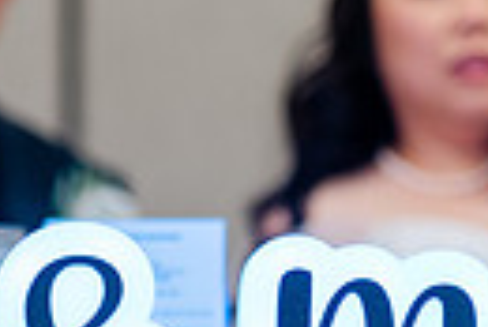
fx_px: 2158
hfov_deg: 12.8
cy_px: 323
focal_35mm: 159
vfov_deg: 8.6
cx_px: 29
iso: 500
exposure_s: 1/160
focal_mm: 35
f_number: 1.4
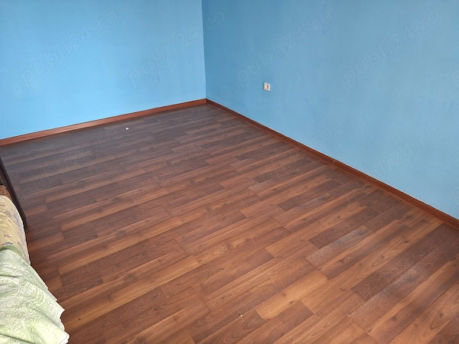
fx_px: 305
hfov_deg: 73.9
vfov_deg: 58.9
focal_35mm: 23
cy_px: 172
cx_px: 230
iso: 250
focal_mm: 5.54
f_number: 1.8
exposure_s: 1/33
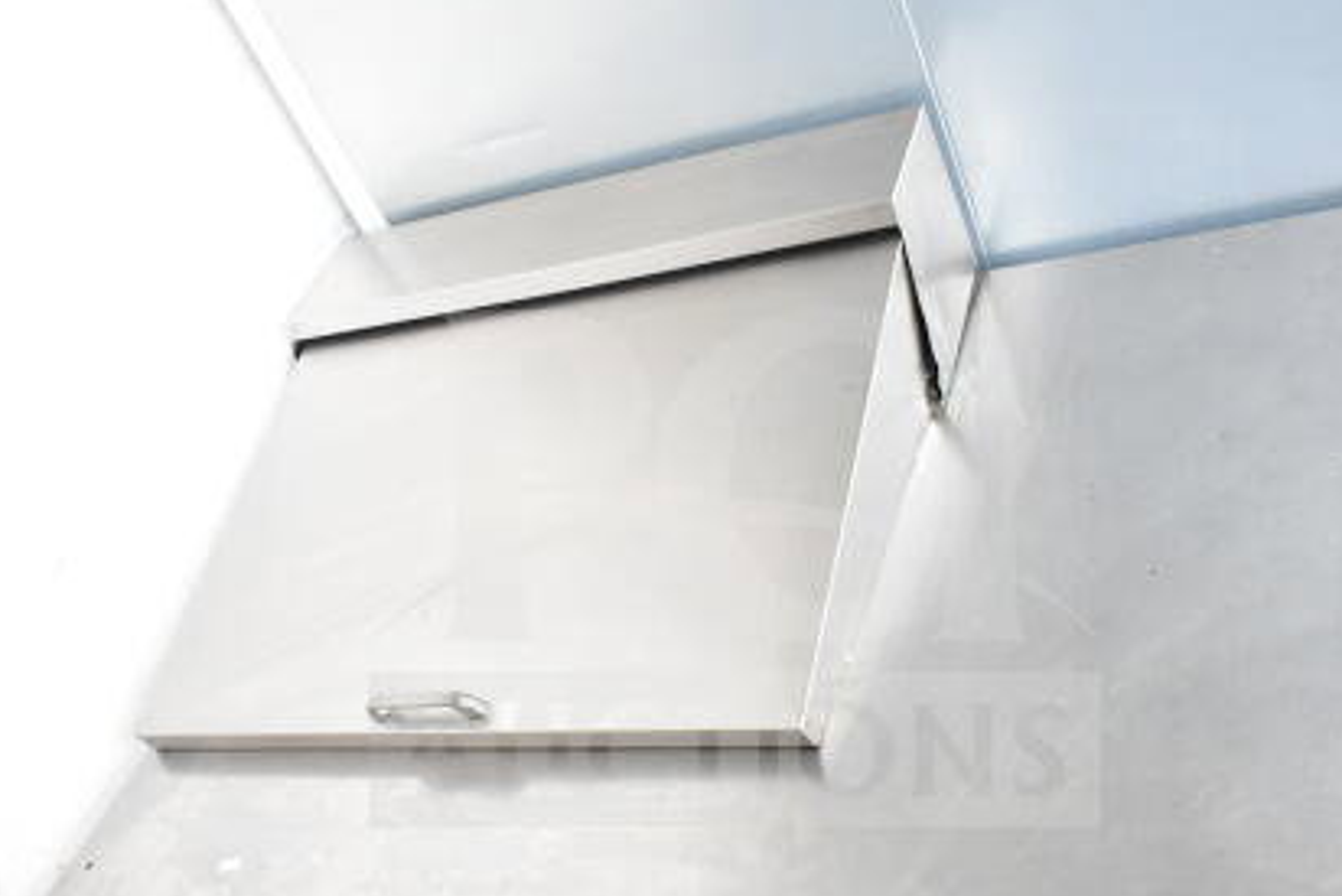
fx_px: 1492
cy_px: 569
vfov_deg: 33.2
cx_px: 733
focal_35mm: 40
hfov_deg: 48.4
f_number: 5.6
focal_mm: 18
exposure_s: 1/125
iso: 1600
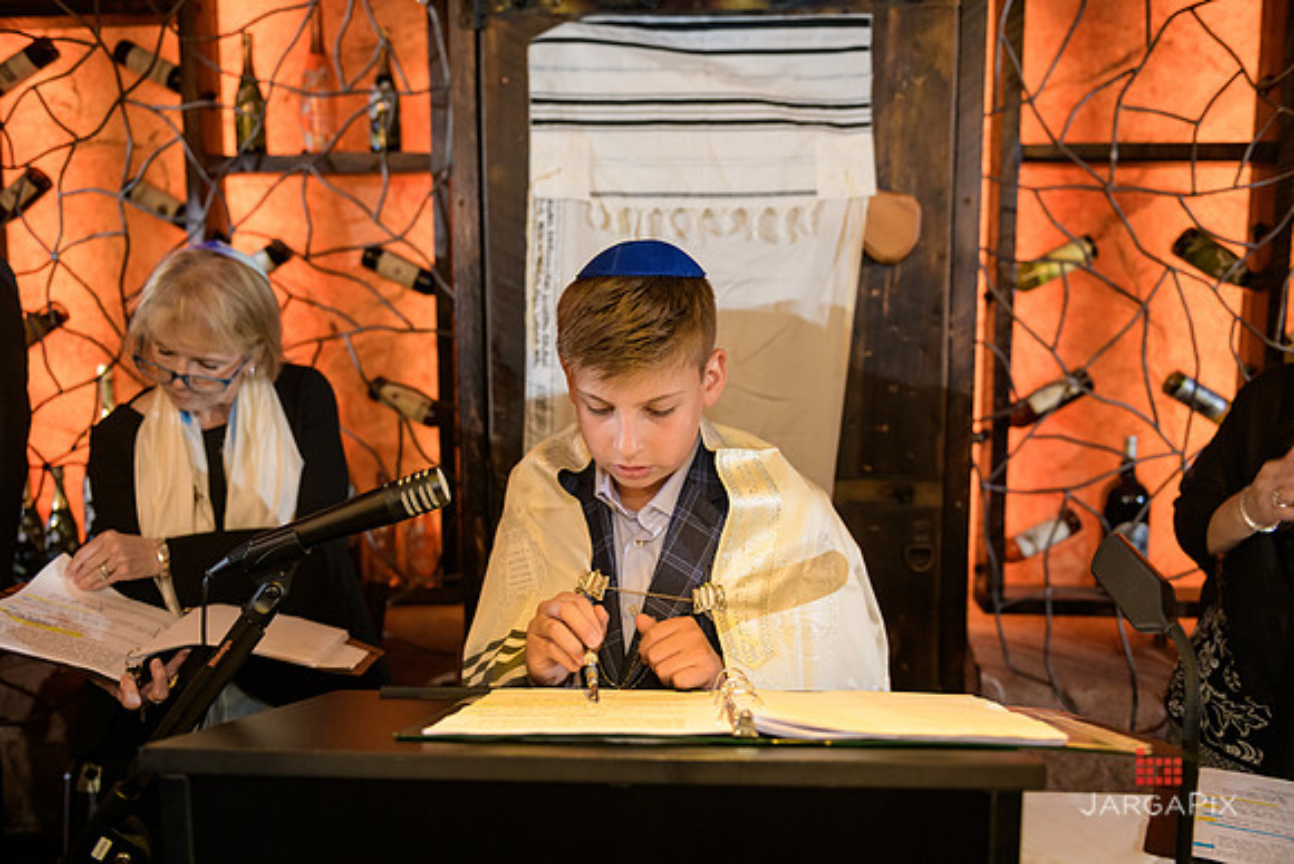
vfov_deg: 42.3
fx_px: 1114
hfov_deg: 60.3
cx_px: 647
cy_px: 432
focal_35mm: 31
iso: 1600
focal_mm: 31
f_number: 3.2
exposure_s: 1/100
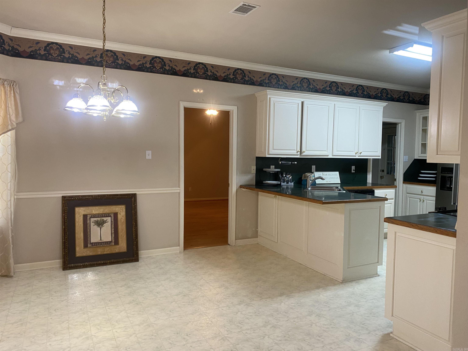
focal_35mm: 26
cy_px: 176
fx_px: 352
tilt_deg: -4.0
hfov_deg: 67.3
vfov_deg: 53.1
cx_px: 234
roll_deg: +0.3
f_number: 1.8
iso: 100
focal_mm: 4.25
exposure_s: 1/60
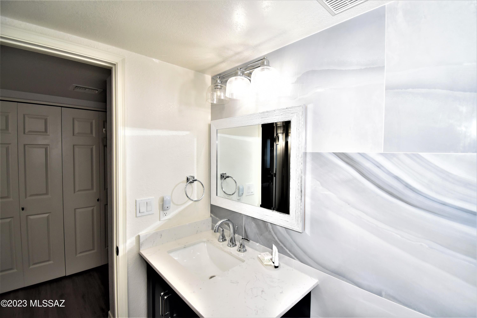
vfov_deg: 77.3
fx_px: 199
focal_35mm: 15
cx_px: 238
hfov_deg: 100.4
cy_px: 159
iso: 640
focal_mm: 10
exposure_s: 1/200
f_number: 5
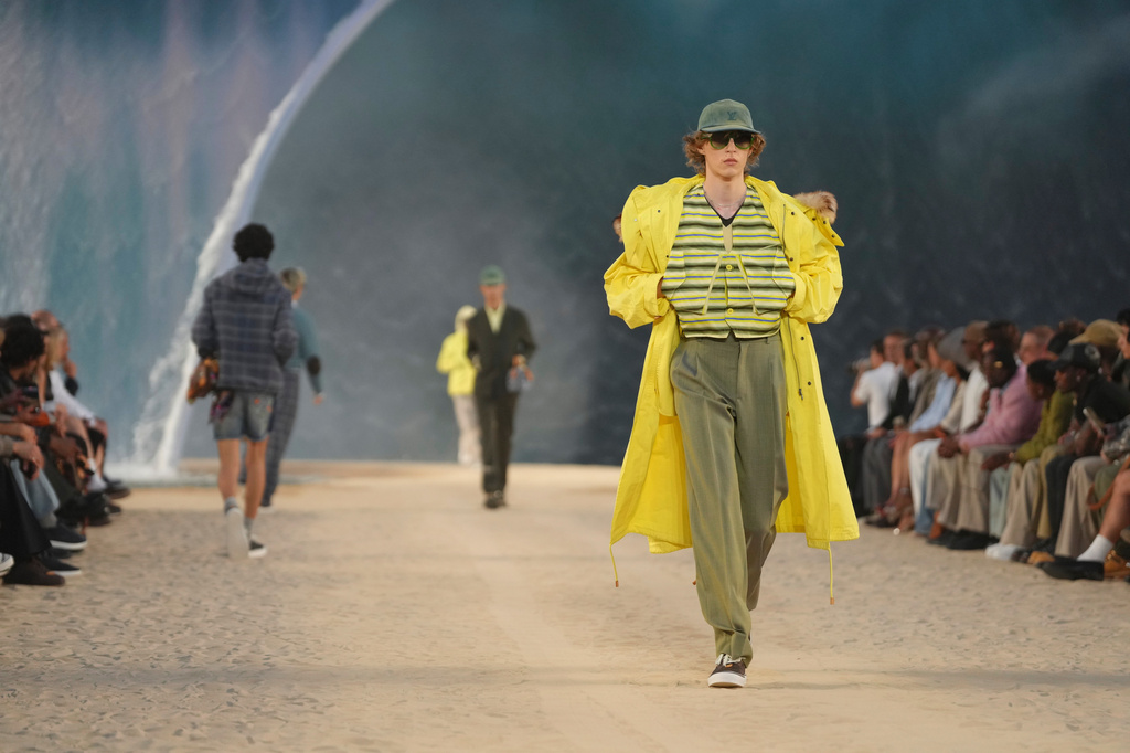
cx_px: 565
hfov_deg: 15.9
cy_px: 376
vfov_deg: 10.6
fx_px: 4048
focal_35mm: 129
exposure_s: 1/4000
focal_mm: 129
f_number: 2.8
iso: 2000
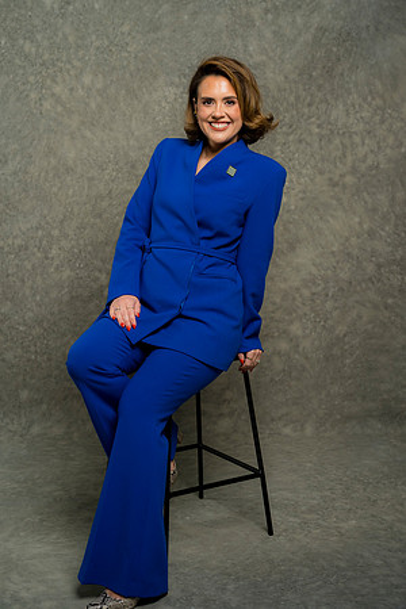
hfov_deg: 24.6
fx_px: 930
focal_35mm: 55
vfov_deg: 36.2
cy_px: 304
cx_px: 203
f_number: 4
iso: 125
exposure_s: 1/160
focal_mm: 55
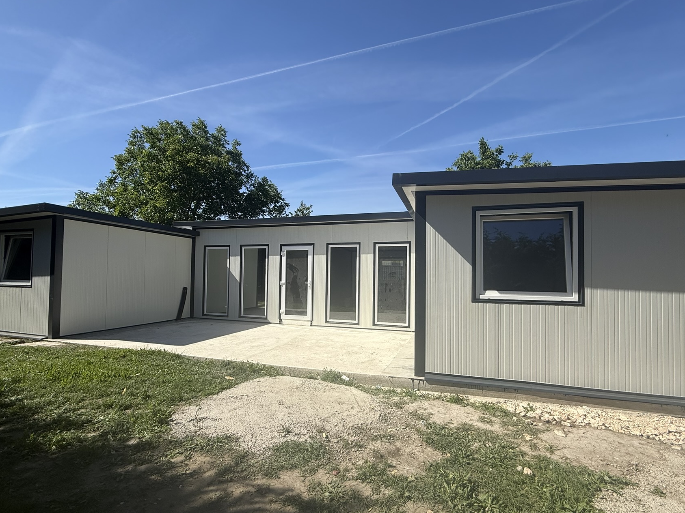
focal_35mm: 17
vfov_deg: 74.7
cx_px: 346
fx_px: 336
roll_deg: -0.9
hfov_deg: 91.0
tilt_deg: +2.9
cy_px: 267
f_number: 2.2
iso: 50
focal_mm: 2.22
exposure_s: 1/2410
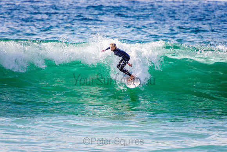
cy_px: 76
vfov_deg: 2.3
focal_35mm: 600
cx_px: 114
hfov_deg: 3.4
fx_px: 3784
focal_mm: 400
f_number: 5.6
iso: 450
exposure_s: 1/2000
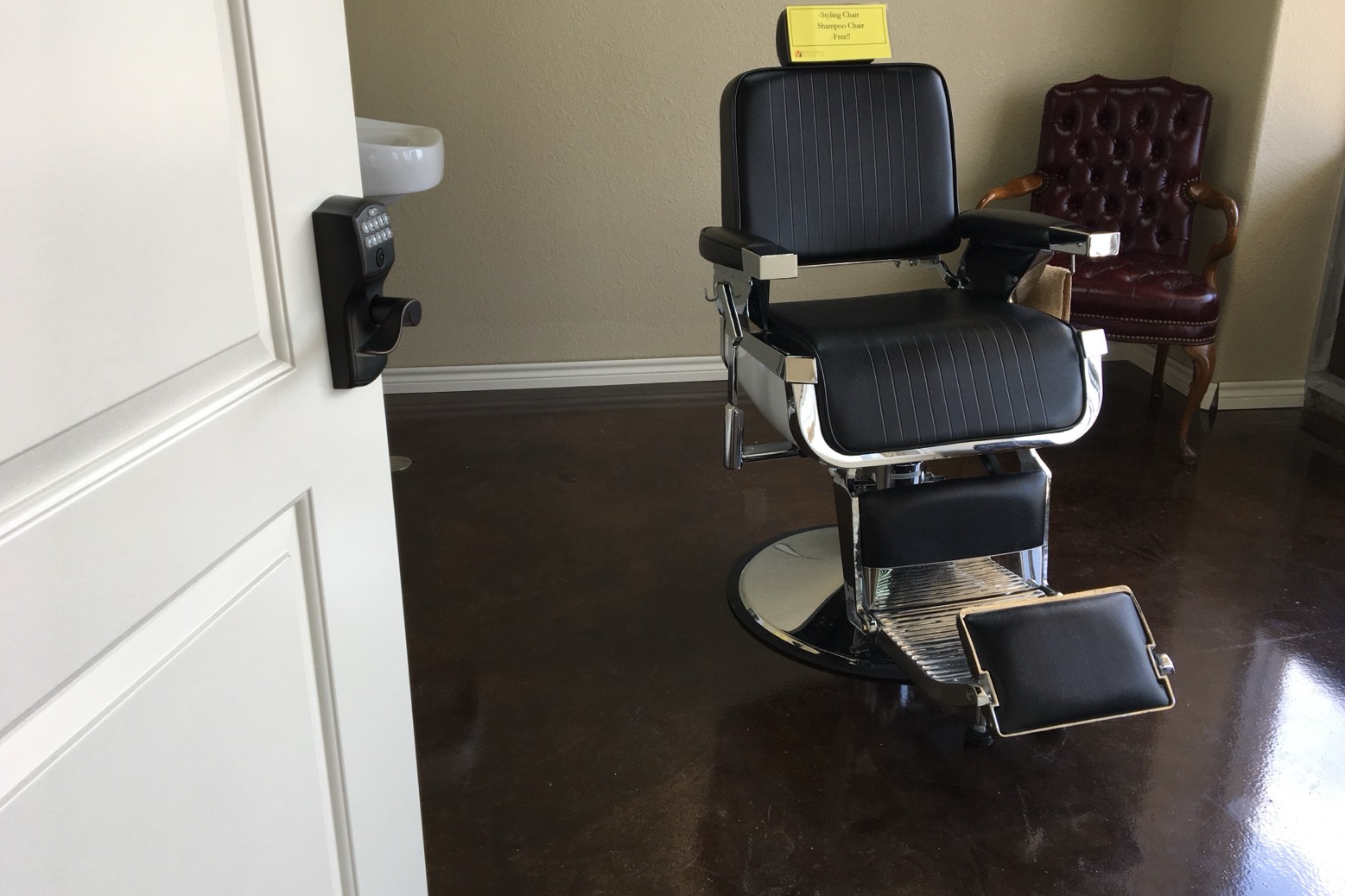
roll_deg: +0.0
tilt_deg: -21.0
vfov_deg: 42.3
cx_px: 673
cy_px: 434
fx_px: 1158
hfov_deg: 60.3
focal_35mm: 31
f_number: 2.2
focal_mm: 4.15
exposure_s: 1/120
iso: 32
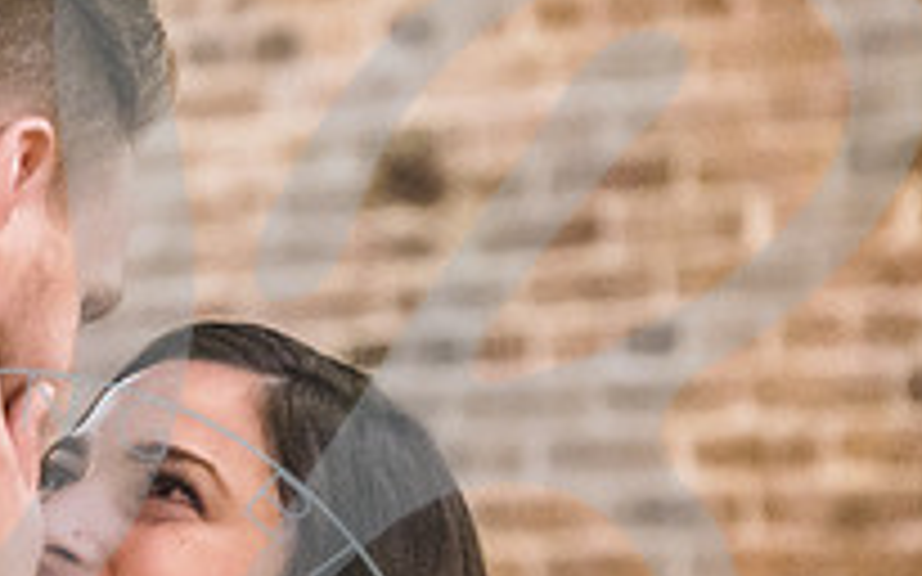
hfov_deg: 10.4
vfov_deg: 6.5
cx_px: 220
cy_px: 452
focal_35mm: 202
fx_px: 5074
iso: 4000
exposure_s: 1/125
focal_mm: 70
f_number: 2.8
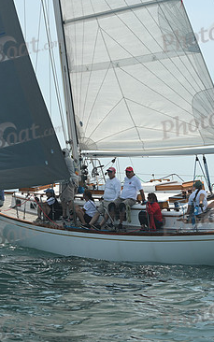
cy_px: 177
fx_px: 1054
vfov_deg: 18.4
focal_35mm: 113
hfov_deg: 11.6
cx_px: 113
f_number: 7.1
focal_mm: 70
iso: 320
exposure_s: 1/1250
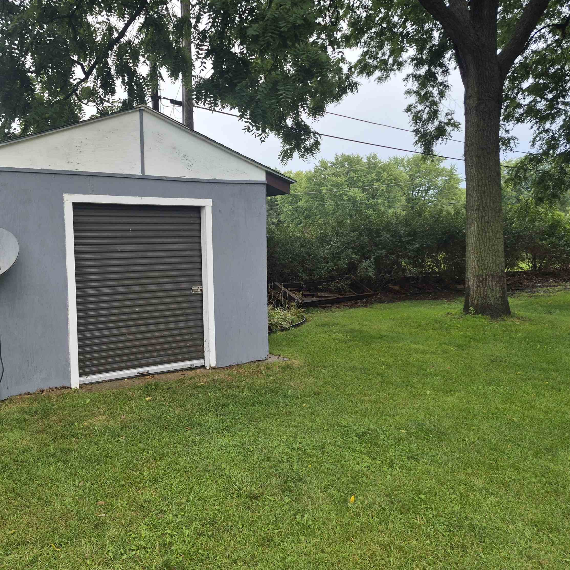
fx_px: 522
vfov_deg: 57.3
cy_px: 276
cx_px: 188
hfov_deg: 56.0
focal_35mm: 28
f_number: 1.8
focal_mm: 5.4
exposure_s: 1/2800
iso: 80
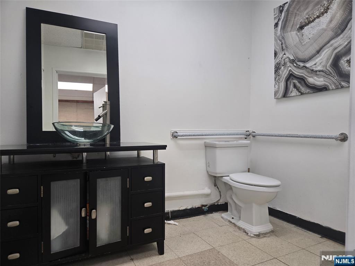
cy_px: 133
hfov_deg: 73.9
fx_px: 236
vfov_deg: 58.9
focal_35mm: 23
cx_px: 178
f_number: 1.8
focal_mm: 5.4
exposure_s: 1/120
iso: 125
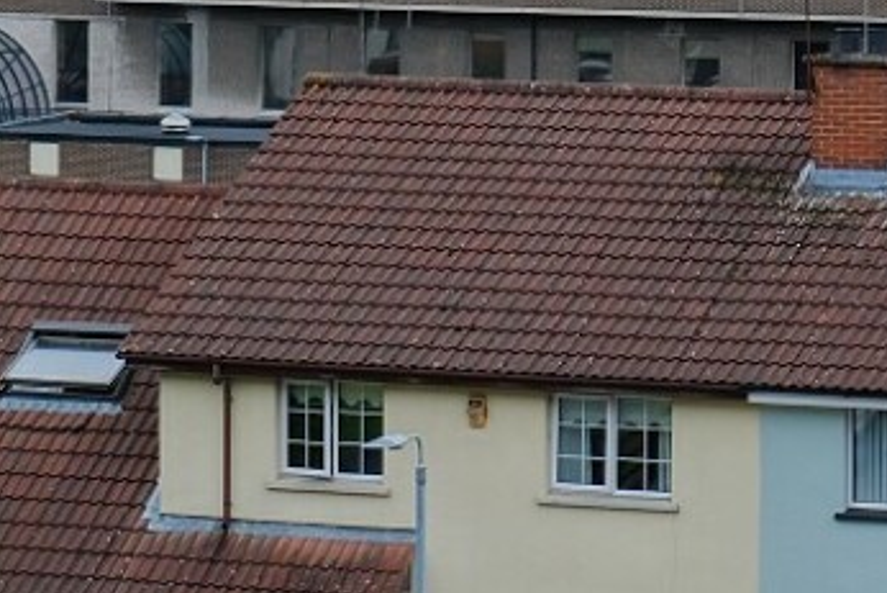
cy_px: -169
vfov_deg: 7.2
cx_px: 1028
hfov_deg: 10.7
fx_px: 4683
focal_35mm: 190
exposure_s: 1/1800
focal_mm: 48.4
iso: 800
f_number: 5
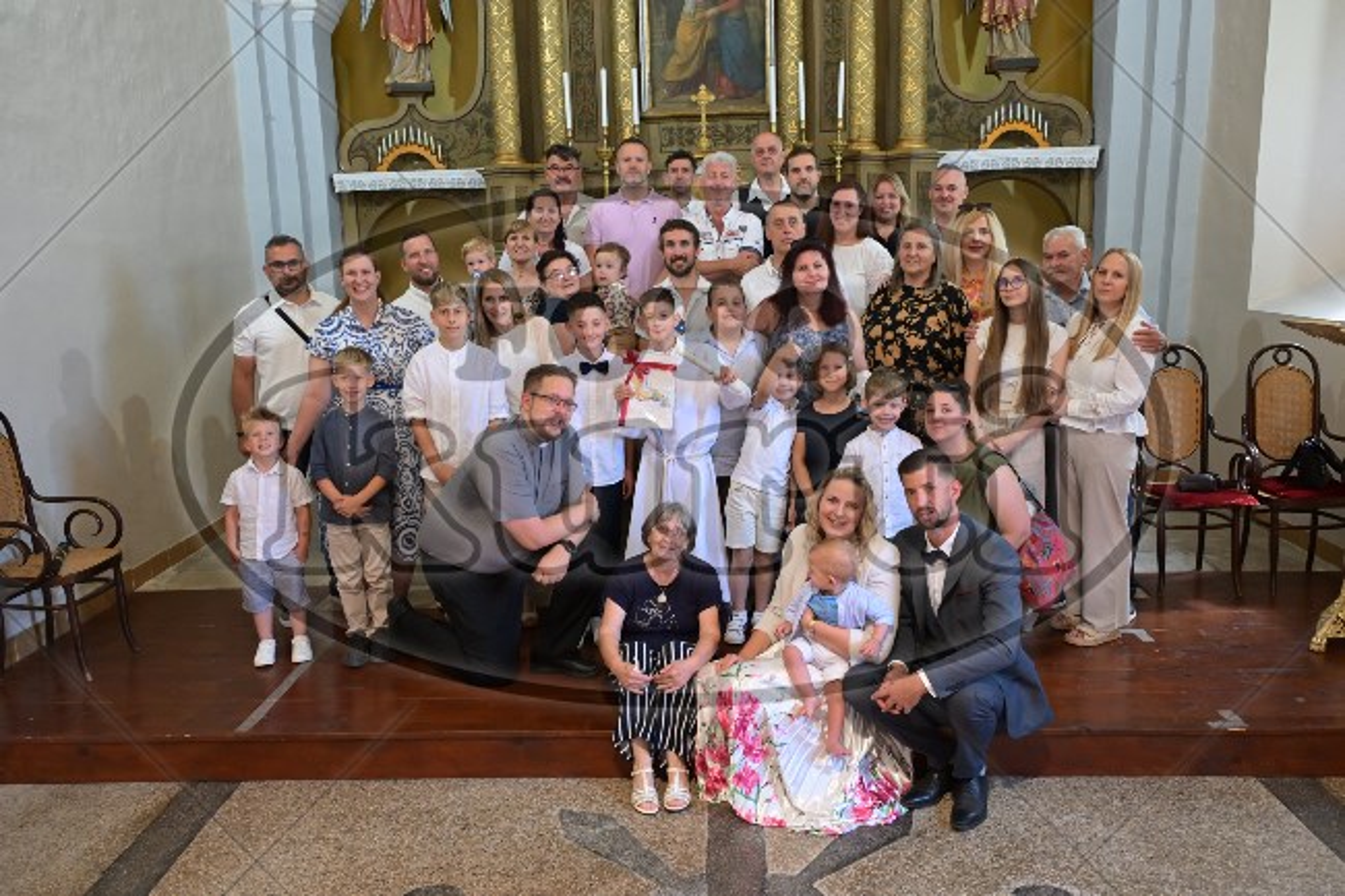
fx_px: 1083
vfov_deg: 44.9
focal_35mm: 29
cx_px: 672
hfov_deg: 63.7
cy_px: 448
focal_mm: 29
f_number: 4.5
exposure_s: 1/125
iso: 4000
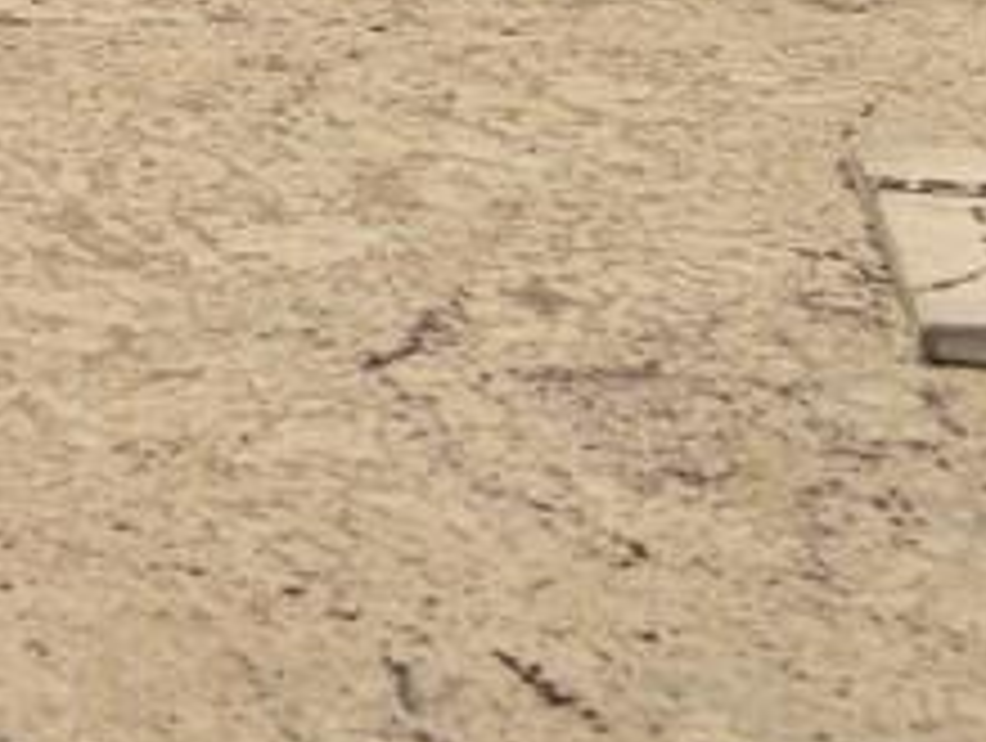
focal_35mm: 140
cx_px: -1312
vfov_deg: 10.2
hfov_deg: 11.7
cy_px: -495
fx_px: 3994
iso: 430
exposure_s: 1/120
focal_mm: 6.81
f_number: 1.85
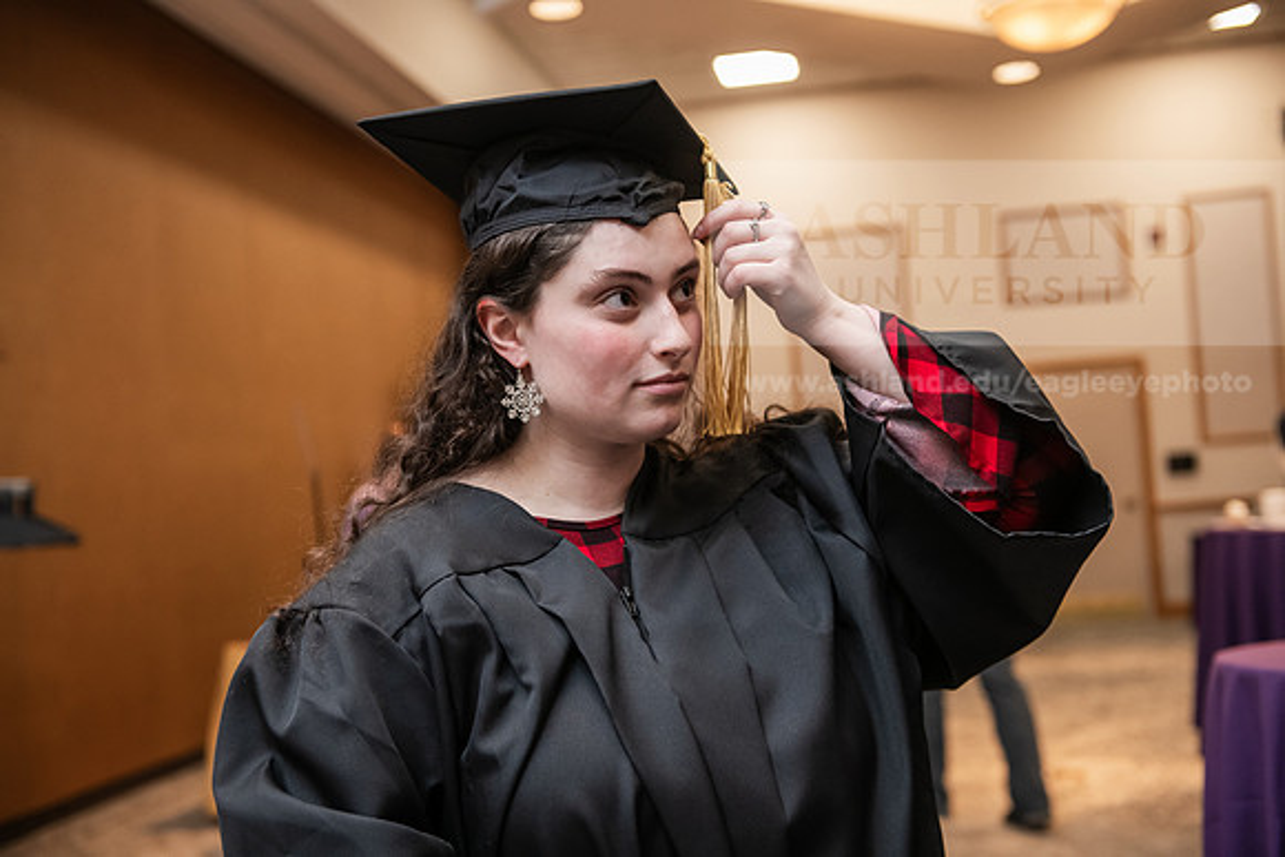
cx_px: 642
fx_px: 1607
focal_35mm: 45
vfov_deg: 29.9
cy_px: 428
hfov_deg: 43.6
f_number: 3.2
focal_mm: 45
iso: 2000
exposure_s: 1/160
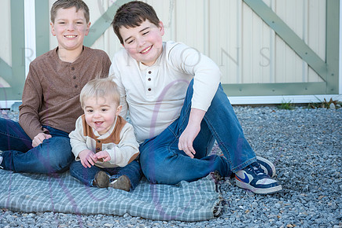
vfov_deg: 17.9
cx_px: 127
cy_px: 96
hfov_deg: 26.6
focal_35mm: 76
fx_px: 722
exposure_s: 1/640
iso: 400
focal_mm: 57
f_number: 4.5
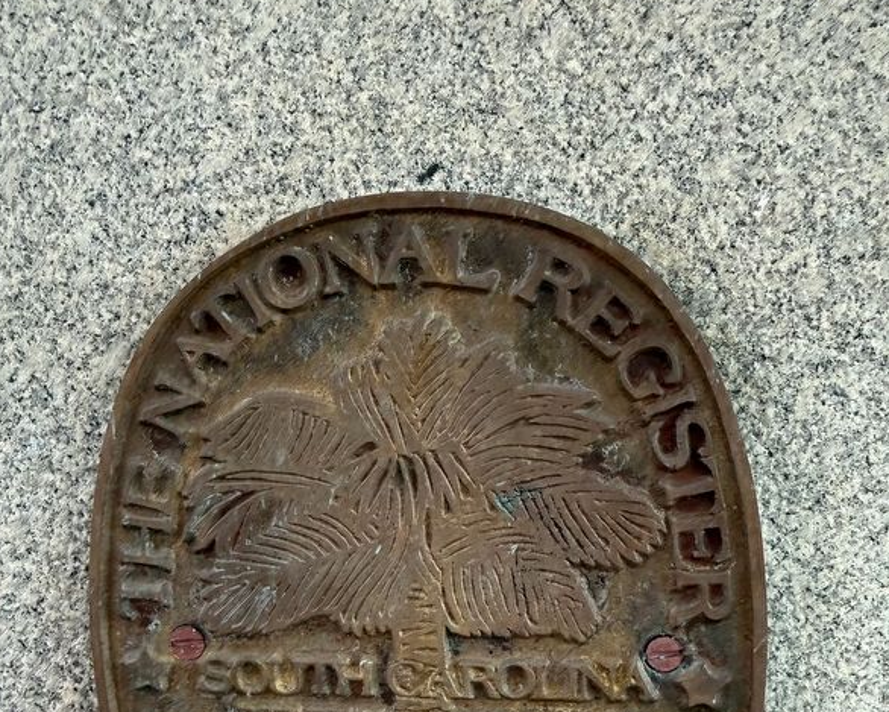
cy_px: 586
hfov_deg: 55.7
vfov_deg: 43.3
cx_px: 440
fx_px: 842
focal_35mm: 32
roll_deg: -0.2
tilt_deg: -5.7
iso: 250
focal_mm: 2.22
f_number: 2.2
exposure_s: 1/99
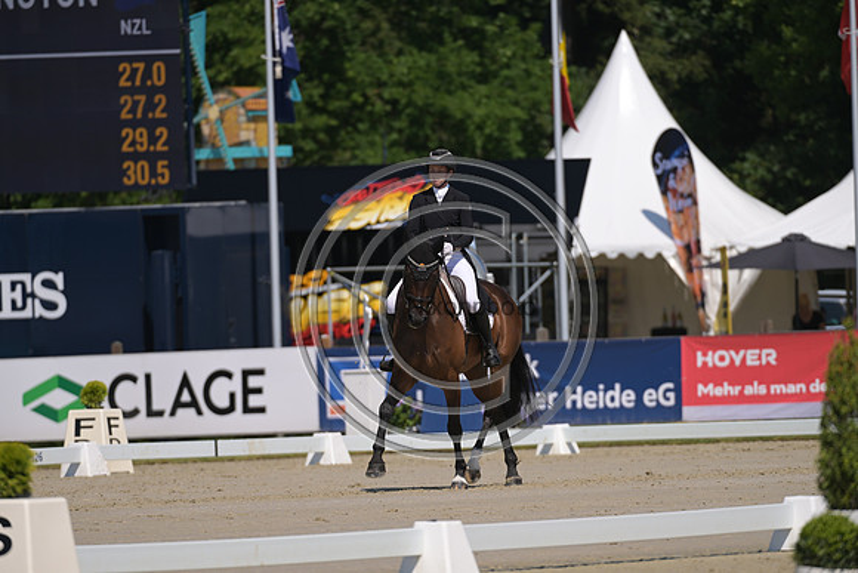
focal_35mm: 400
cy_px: 286
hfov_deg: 5.2
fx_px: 9535
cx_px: 429
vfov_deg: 3.4
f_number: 5
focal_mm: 400
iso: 140
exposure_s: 1/1250
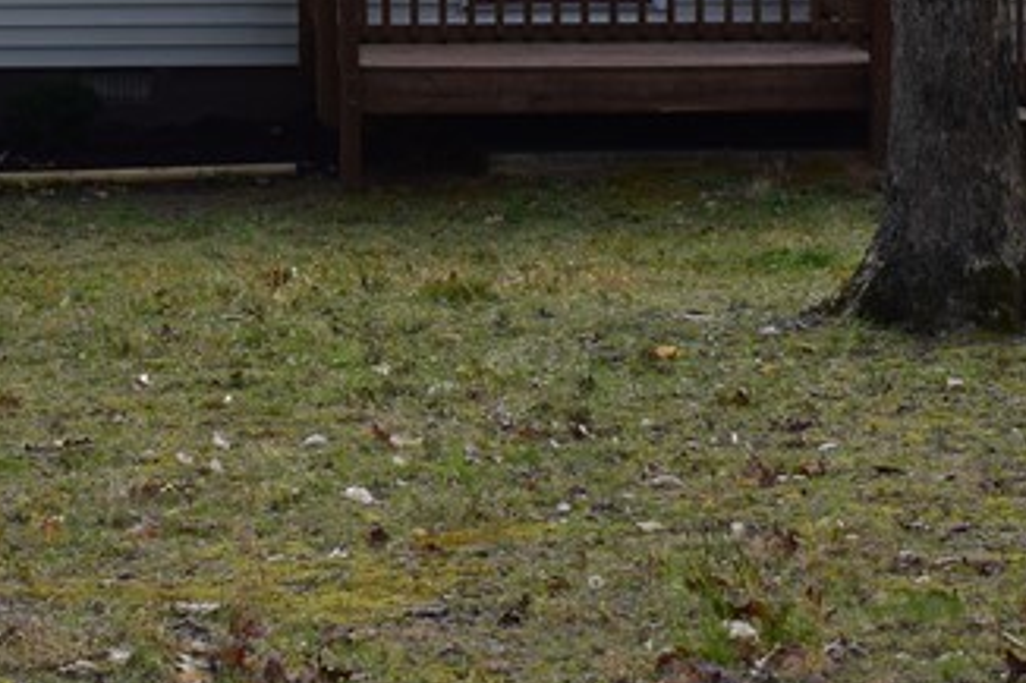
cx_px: 91
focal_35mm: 170
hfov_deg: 12.0
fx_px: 4842
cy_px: -296
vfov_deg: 7.9
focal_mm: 34
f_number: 10
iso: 400
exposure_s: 1/320
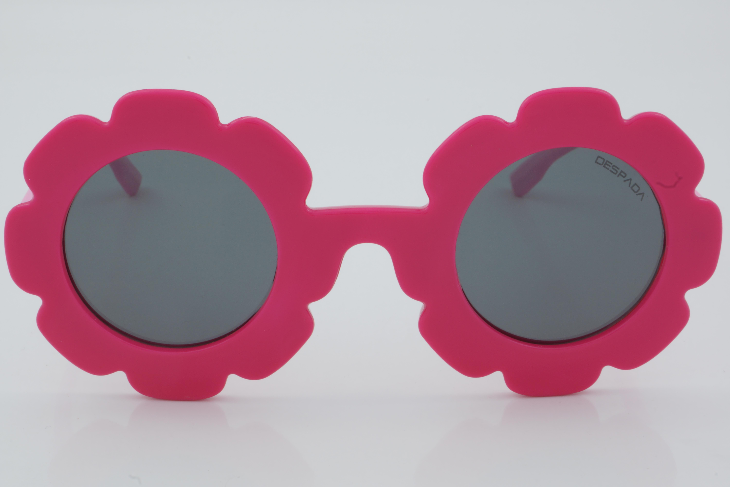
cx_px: 365
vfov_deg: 16.6
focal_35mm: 82
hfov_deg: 24.6
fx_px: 1673
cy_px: 244
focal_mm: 55
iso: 100
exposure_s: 1/4
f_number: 32
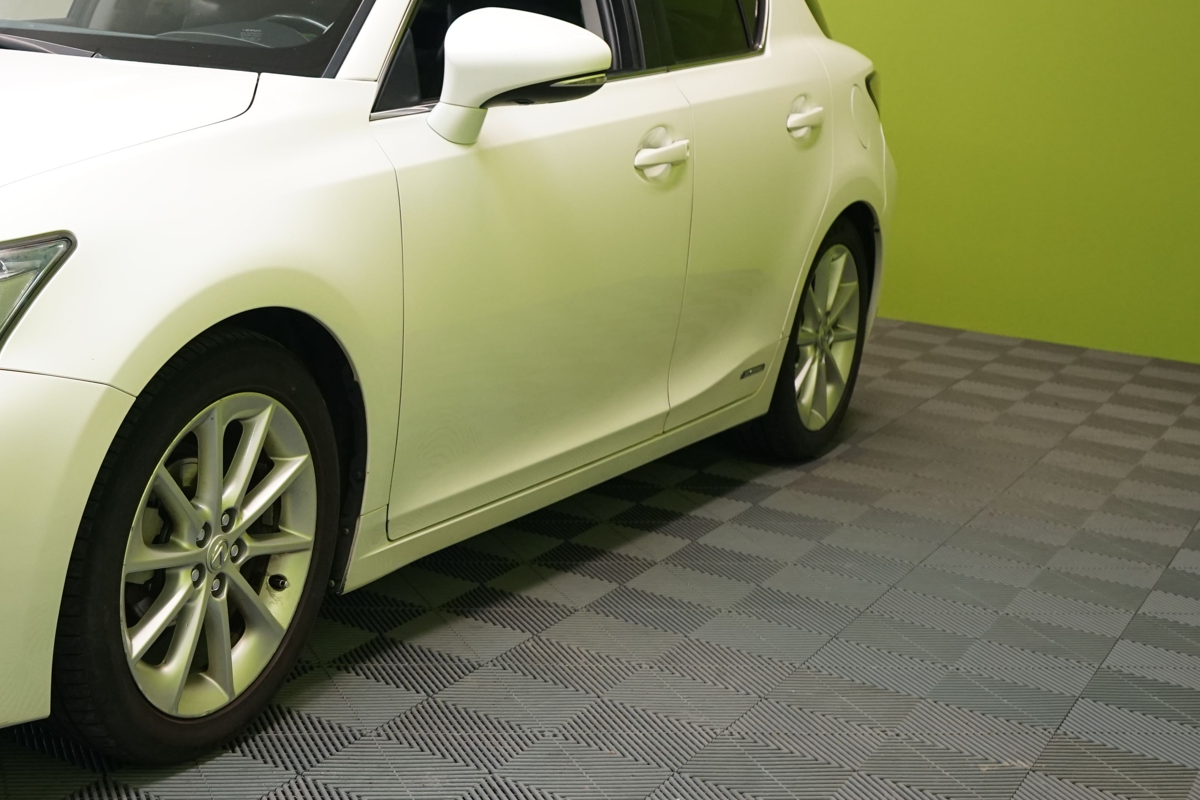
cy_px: 343
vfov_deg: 25.0
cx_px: 85
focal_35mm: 54
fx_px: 1800
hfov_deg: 34.5
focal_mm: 29
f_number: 5.6
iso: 1250
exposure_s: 1/40
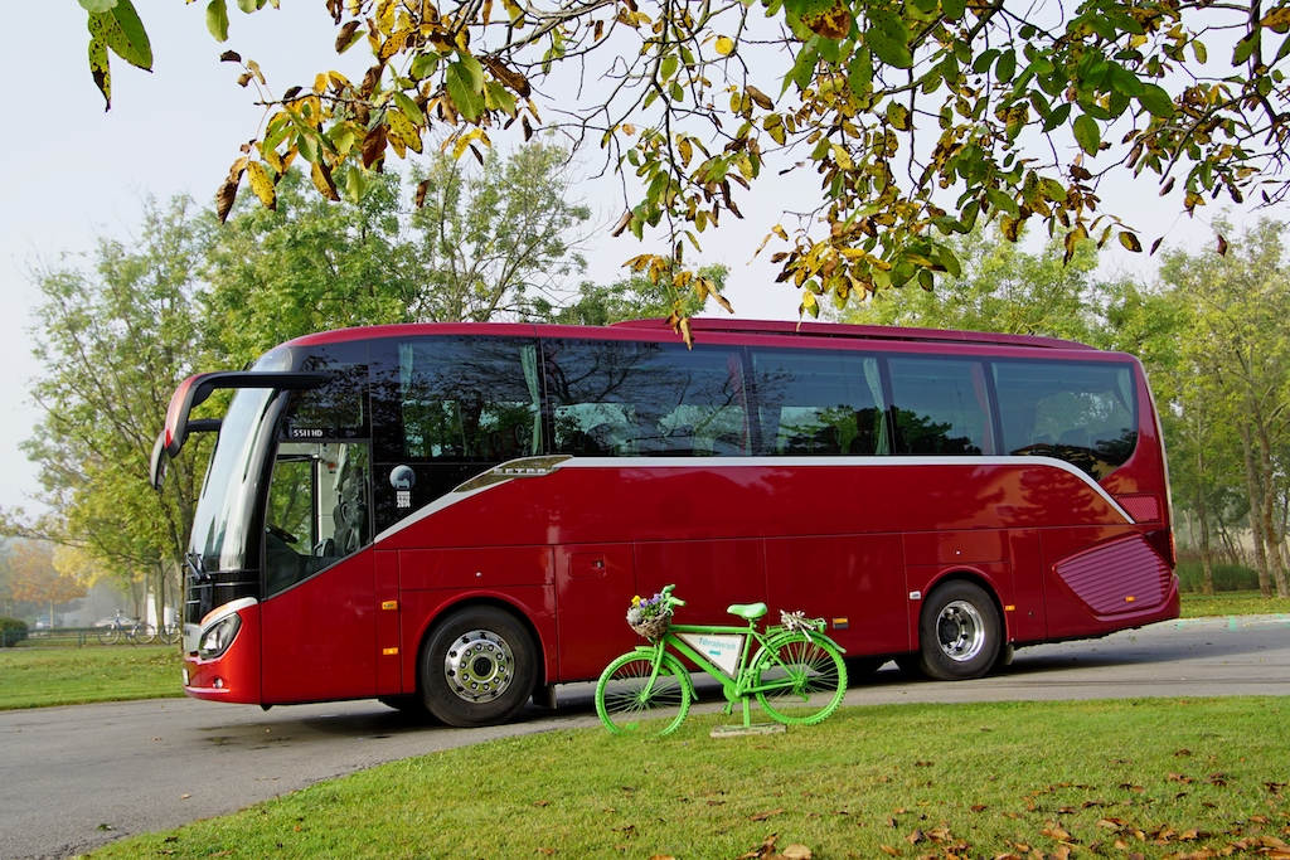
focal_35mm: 33
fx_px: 1183
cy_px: 430
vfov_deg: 40.0
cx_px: 645
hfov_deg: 57.2
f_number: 6.3
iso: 100
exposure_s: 1/100
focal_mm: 22
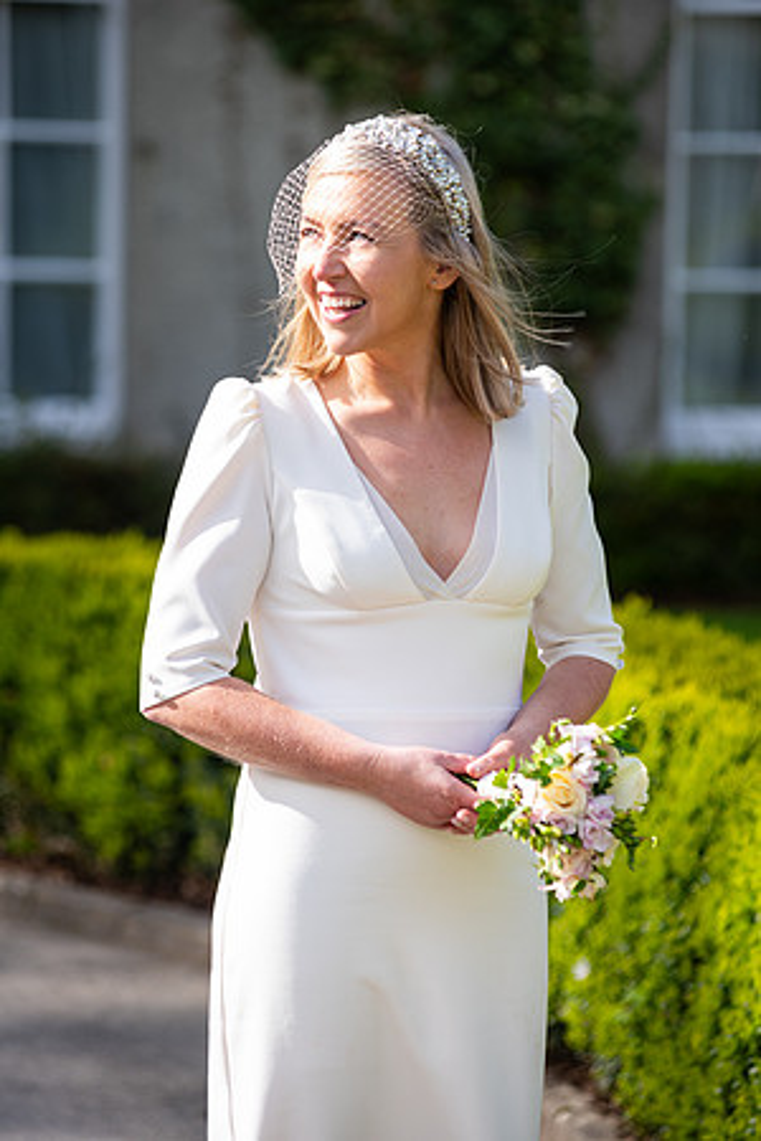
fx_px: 4914
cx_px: 380
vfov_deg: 13.2
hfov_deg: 8.9
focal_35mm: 155
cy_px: 570
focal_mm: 155
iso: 125
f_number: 3.5
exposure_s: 1/500
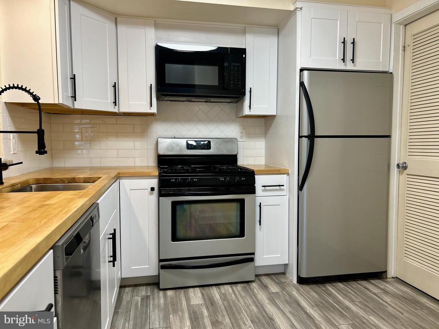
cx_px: 220
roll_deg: -0.3
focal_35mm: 26
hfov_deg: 67.3
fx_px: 330
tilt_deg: -4.0
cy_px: 164
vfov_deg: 53.1
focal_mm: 5.7
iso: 80
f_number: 1.5
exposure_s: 1/60
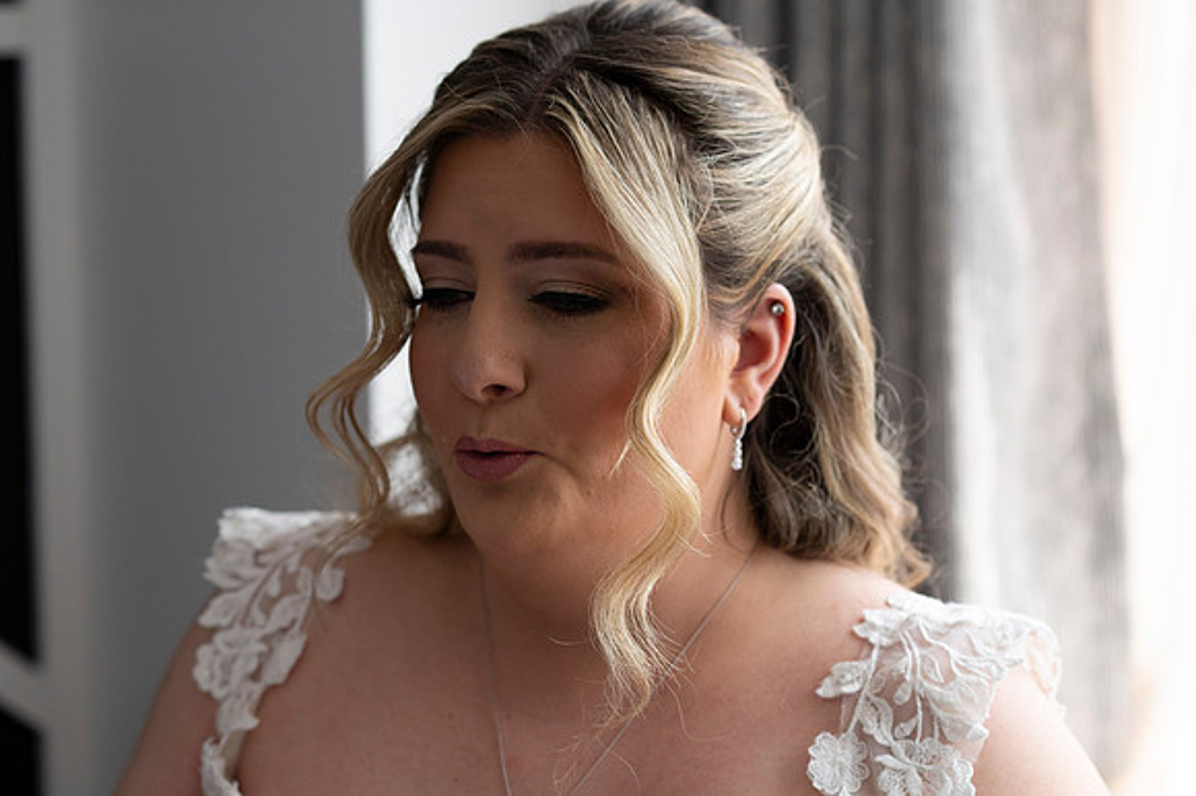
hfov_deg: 23.9
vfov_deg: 16.1
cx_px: 598
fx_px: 2822
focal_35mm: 85
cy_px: 398
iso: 1600
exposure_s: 1/800
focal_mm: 85
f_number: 4
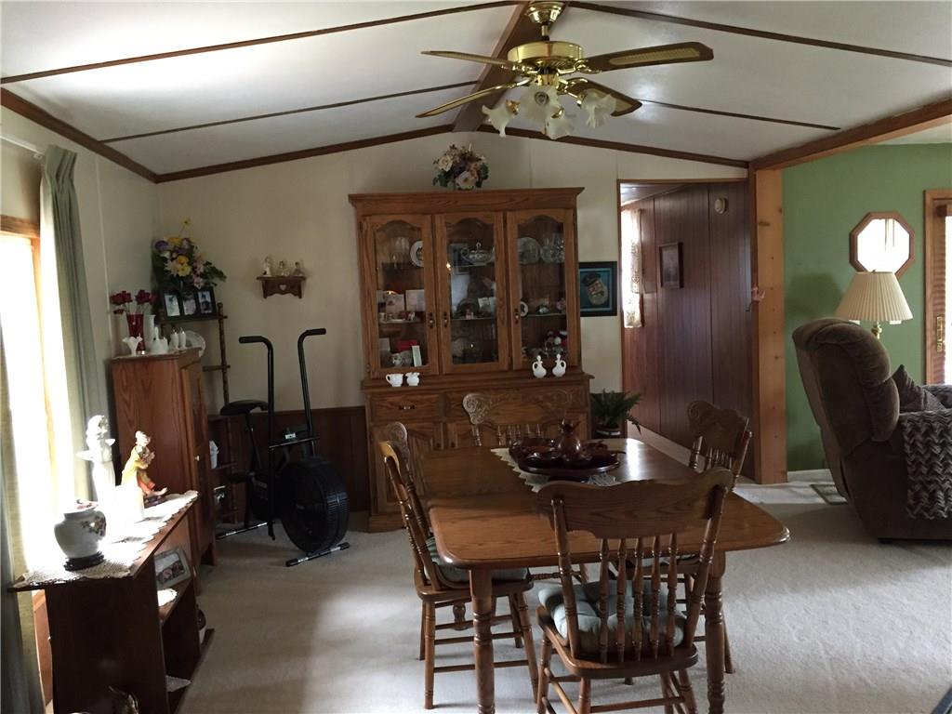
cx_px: 476
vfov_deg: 48.2
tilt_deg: -3.5
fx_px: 798
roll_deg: +3.4
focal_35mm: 29
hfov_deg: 61.7
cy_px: 357
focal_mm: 4.15
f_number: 2.2
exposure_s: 1/24
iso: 250
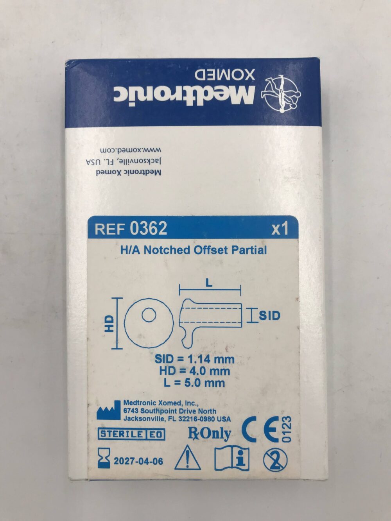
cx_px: 196
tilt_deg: -86.7
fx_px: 422
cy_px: 260
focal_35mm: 28
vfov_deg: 63.4
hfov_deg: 49.8
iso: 20
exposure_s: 1/264
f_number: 1.8
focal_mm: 3.99
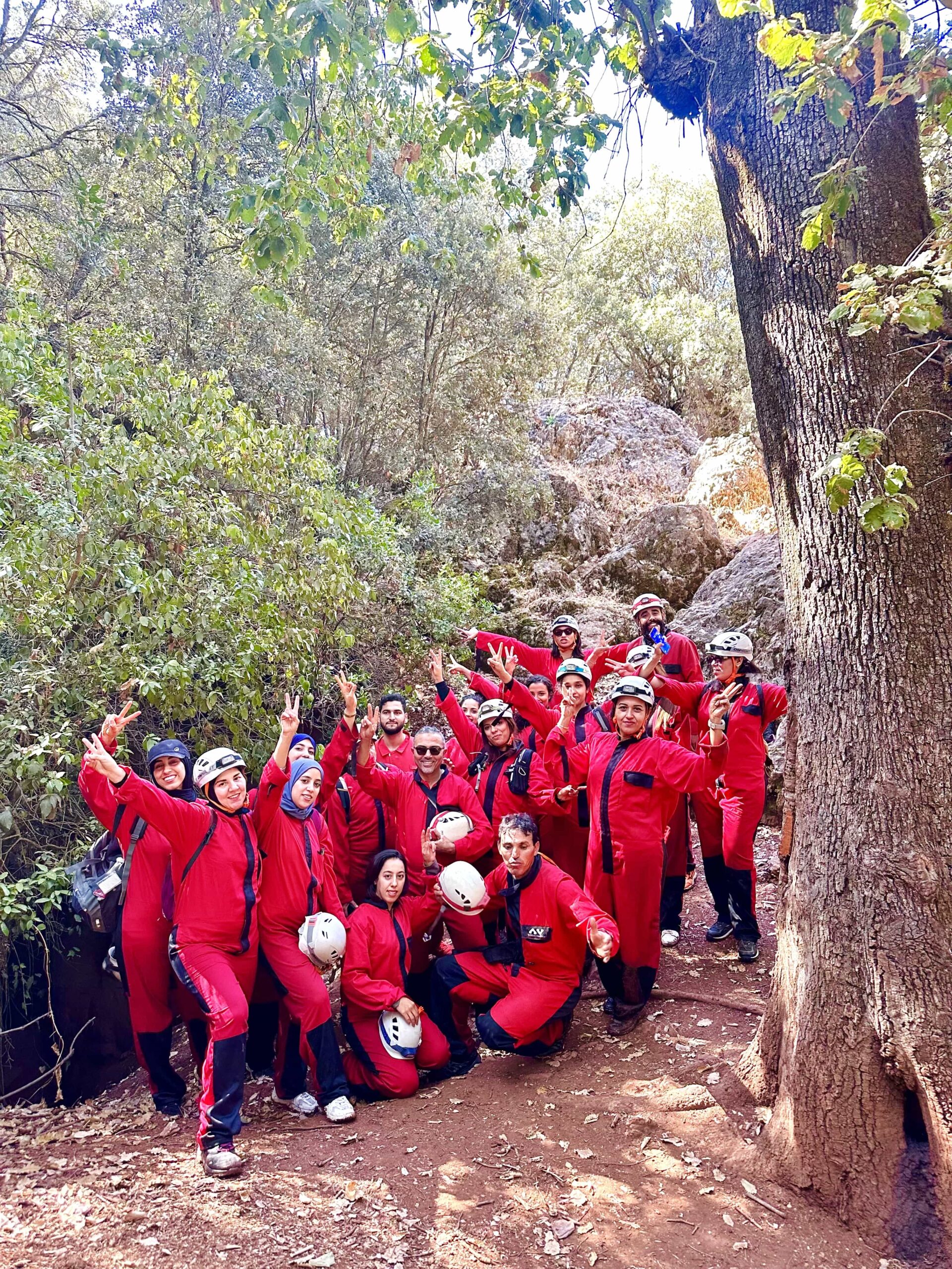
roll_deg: +0.7
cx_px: 476
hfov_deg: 56.8
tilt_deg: -1.3
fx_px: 880
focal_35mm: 24
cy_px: 634
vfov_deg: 71.6
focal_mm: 6.86
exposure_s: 1/121
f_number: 1.78
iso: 200
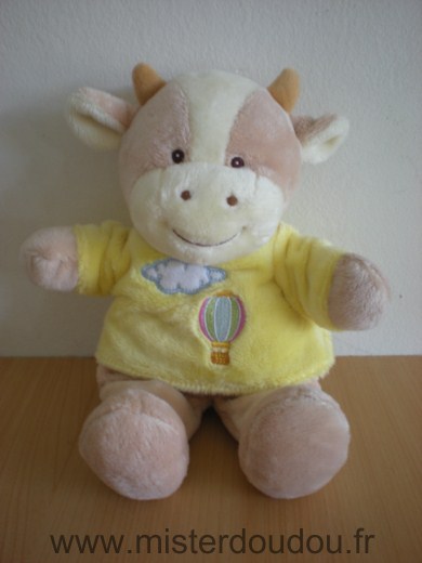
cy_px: 282
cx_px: 211
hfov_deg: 37.7
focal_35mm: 38
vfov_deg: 49.0
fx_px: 618
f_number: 3.1
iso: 64
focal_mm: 6.3
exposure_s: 1/16.2
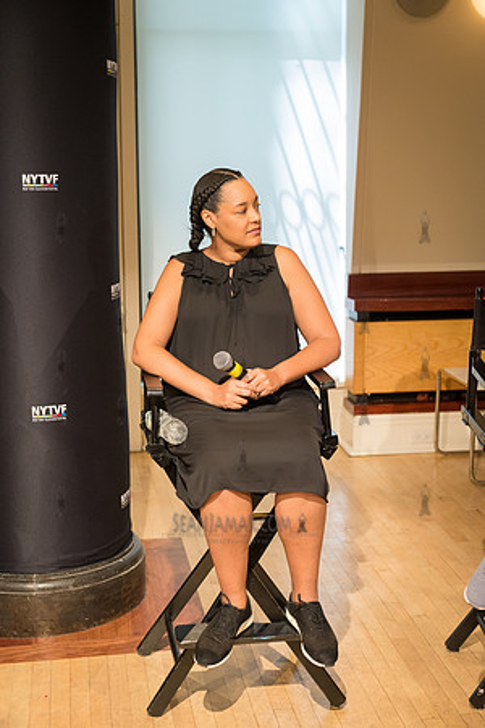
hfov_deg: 23.4
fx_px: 1172
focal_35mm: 58
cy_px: 364
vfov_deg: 34.5
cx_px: 242
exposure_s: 1/200
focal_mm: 58
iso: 2500
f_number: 4
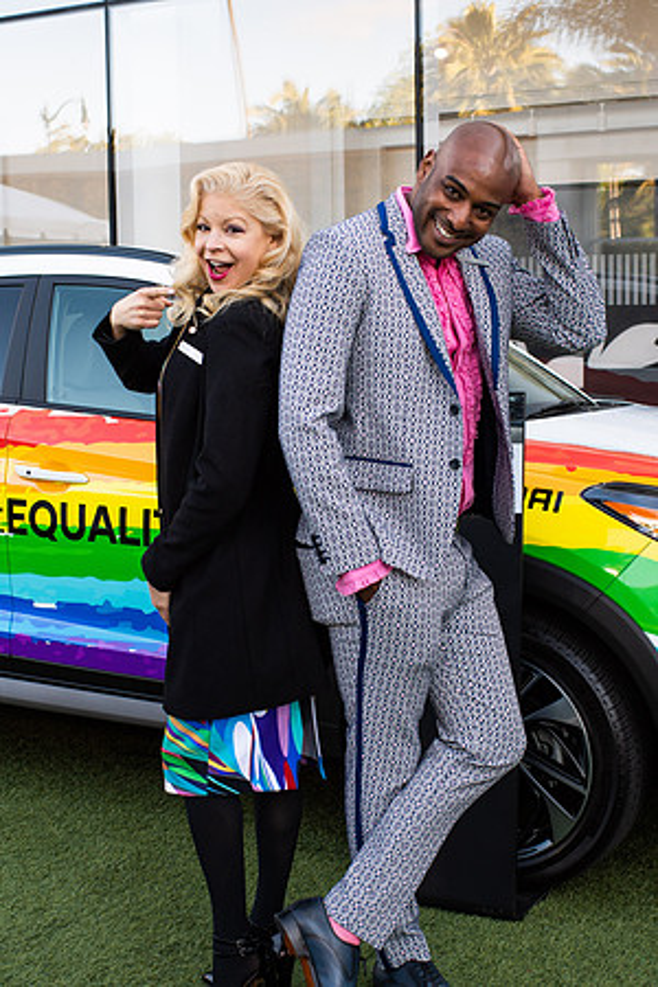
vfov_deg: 37.9
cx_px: 329
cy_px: 494
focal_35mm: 52
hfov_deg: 25.8
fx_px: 1439
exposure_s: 1/320
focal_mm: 35
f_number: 6.3
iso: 250
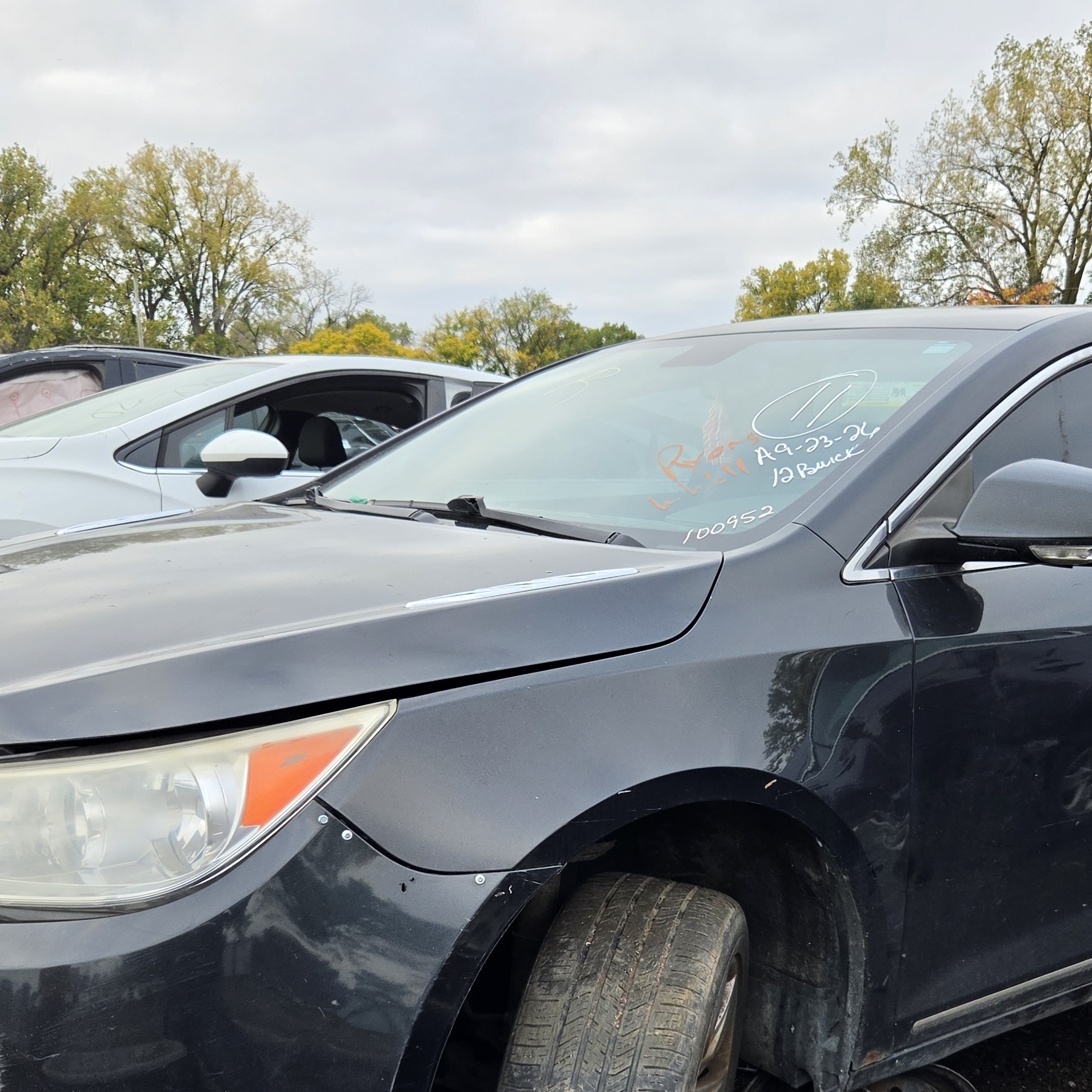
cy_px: 758
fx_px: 1428
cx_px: 607
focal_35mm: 40
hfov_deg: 41.8
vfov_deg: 41.1
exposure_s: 1/756
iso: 80
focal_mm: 5.4
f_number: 1.8
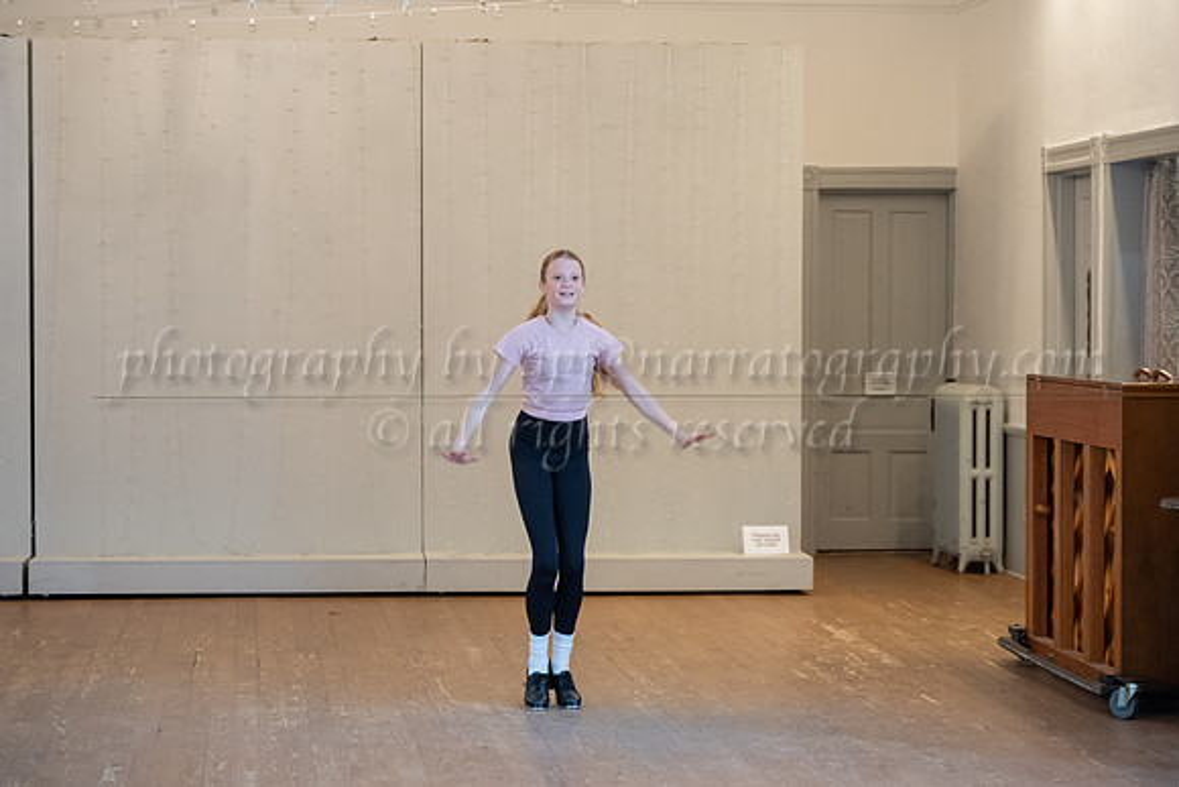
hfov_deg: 21.7
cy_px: 387
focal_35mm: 94
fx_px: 3082
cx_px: 579
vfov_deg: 14.5
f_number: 2.8
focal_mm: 75
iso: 1600
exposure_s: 1/200
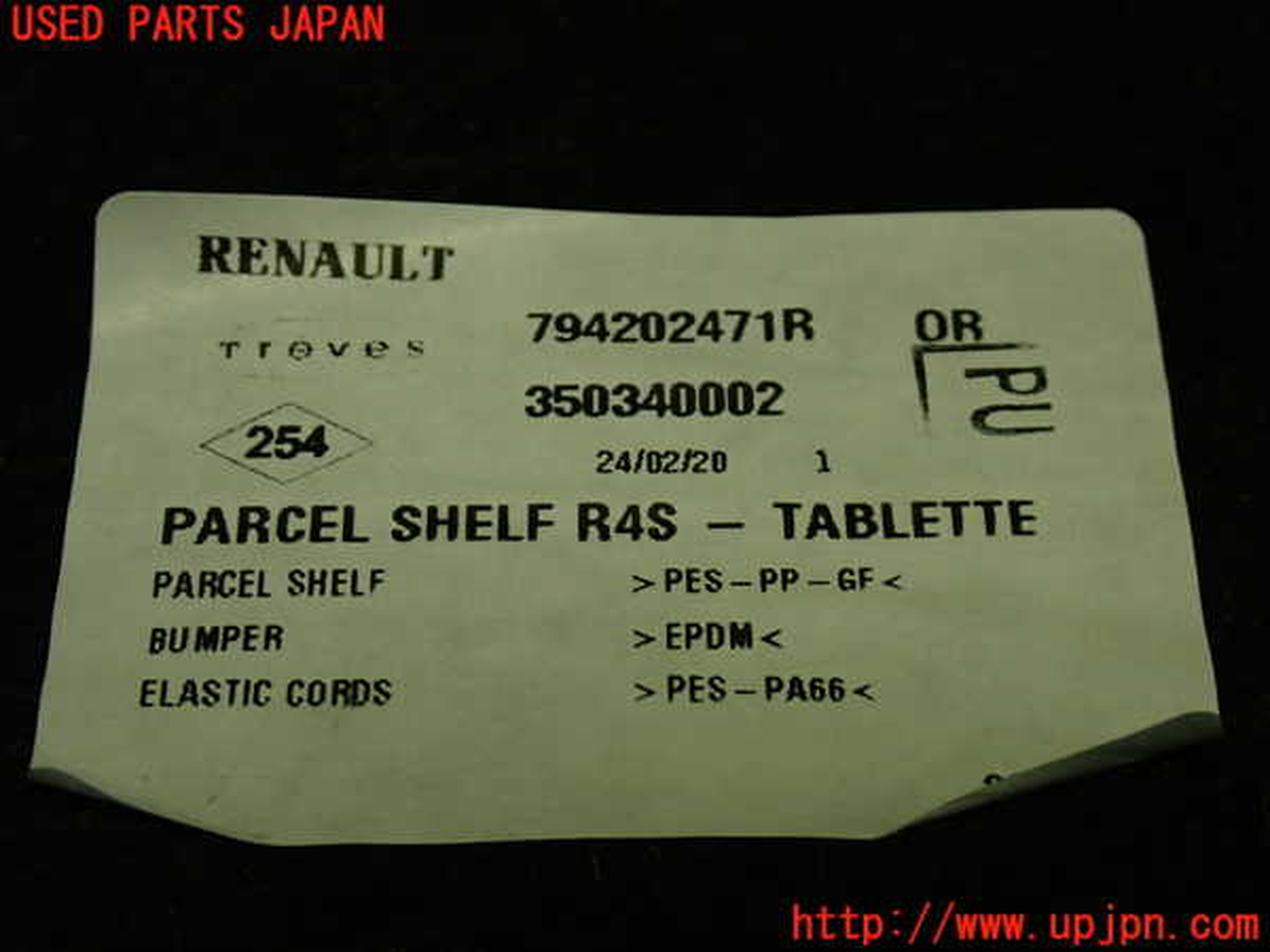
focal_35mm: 67
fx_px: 2458
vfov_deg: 21.9
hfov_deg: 29.0
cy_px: 476
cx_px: 635
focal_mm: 11.88
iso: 250
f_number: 3.8
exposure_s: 1/60
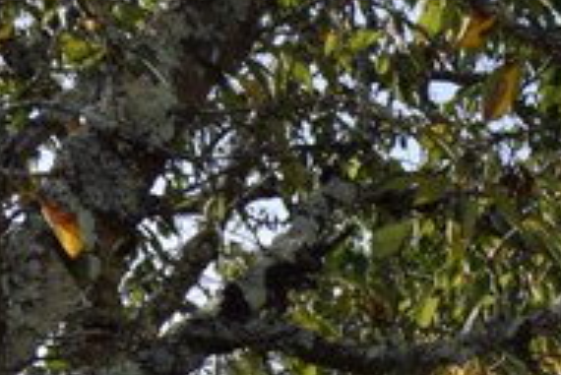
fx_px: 1419
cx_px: 635
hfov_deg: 21.1
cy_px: 850
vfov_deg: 12.4
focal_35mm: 91
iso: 100
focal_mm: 10
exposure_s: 1/200
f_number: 8
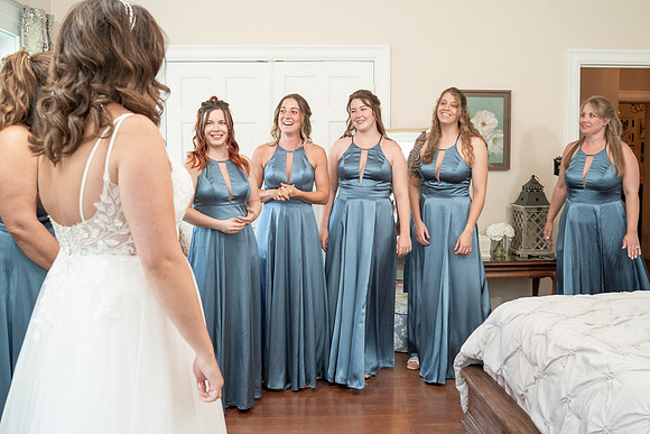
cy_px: 217
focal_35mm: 38
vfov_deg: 35.3
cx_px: 329
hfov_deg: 51.0
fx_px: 682
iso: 2000
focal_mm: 35
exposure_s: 1/200
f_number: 6.3
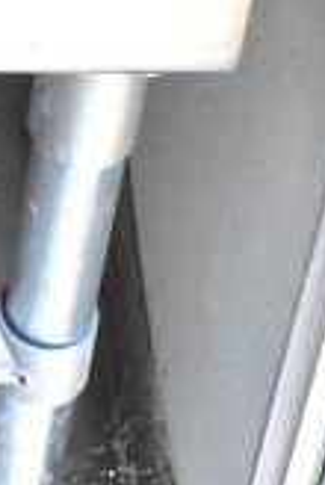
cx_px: -298
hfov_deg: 6.4
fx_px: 2815
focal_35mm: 209
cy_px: -593
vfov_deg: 9.1
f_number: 8
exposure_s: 1/250
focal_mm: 25
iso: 6400
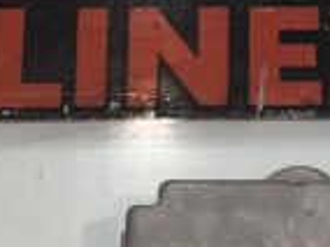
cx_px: 272
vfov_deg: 4.5
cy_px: 350
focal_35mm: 326
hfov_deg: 6.1
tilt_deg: -53.7
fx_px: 3103
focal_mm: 9
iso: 100
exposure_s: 1/120
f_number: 2.8
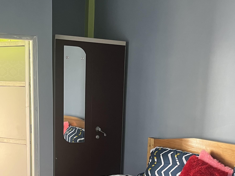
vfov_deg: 24.0
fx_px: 401
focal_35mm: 59
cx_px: 108
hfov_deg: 32.7
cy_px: 166
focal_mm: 5.1
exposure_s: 1/82
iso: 125
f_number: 1.6
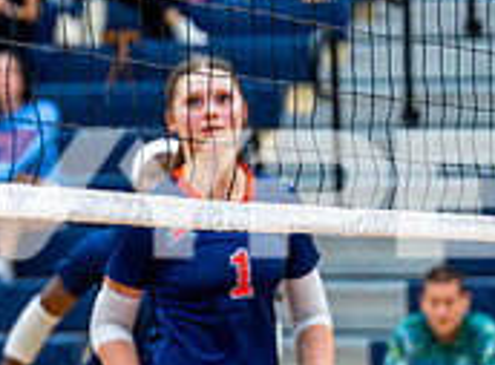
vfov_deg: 4.3
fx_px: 4806
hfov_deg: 5.8
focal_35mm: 338
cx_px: -363
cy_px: -39
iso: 3200
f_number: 2.8
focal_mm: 86
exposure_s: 1/800
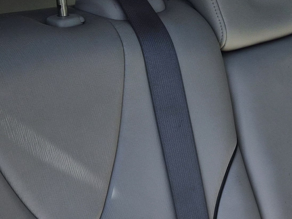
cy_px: 261
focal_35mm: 84
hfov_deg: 23.0
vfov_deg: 16.8
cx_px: 226
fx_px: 708
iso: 80
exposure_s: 1/2640
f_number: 1.8
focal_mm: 5.4
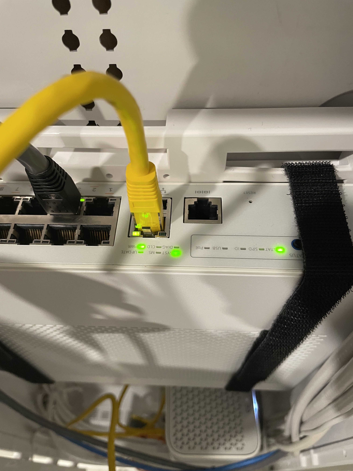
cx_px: 176
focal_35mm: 26
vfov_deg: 67.3
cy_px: 236
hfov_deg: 53.1
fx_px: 354
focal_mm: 4.2
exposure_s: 1/60
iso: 400
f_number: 1.6
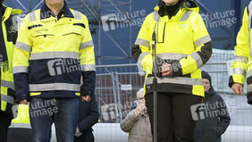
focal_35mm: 154
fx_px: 1030
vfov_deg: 7.9
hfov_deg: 14.0
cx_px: 136
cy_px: 43
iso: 4000
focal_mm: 92
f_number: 6.3
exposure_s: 1/640
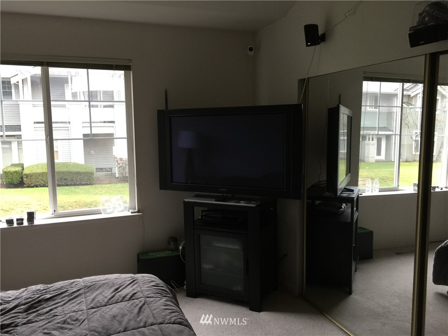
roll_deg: +0.0
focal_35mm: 29
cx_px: 224
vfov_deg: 48.2
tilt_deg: -6.7
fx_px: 375
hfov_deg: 61.7
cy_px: 168
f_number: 2.2
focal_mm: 4.15
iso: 64
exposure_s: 1/15
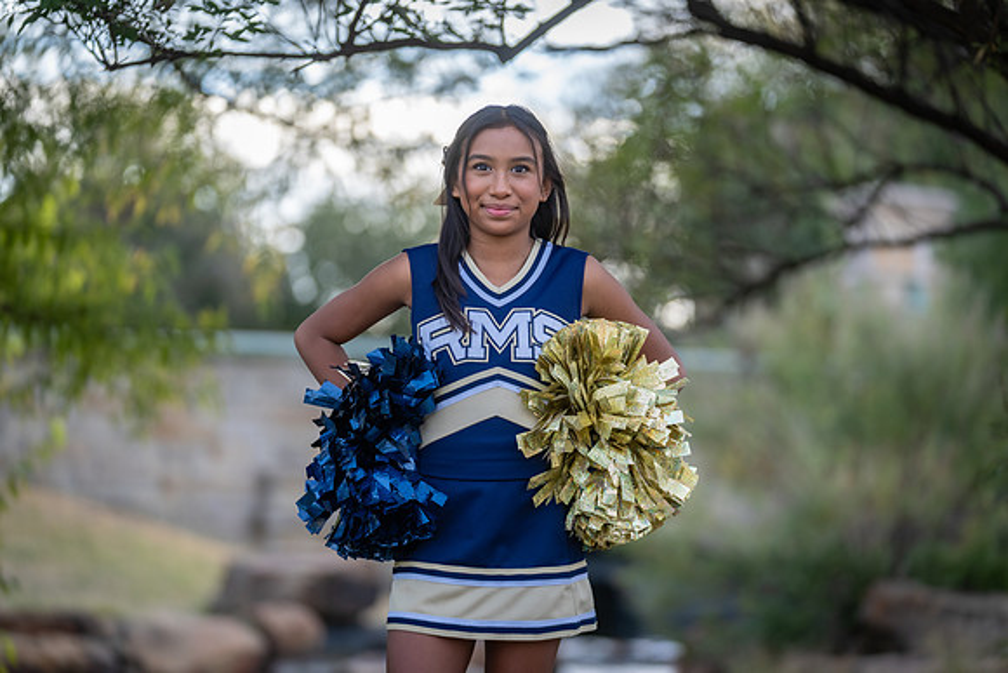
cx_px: 504
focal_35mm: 126
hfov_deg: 16.3
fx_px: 3529
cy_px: 336
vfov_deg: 10.9
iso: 160
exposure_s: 1/320
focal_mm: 126
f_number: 2.8
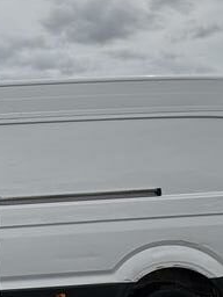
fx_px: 421
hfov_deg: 25.4
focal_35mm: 49
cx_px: -71
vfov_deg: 38.8
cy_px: 122
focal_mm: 2.22
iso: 50
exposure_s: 1/3106
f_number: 2.2
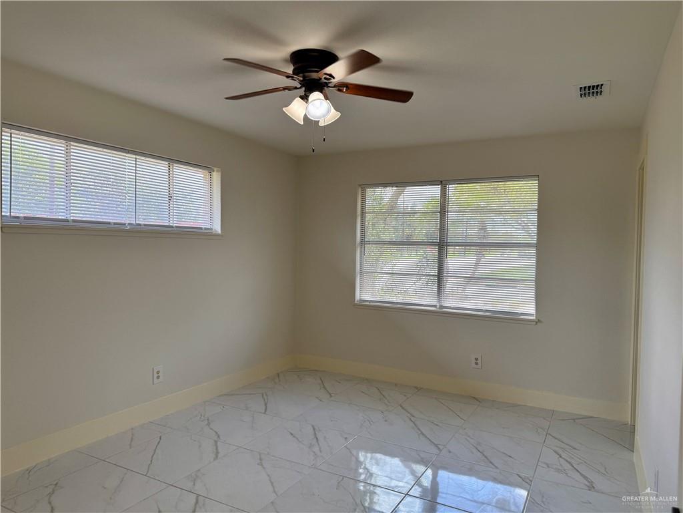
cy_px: 256
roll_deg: -0.8
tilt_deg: -1.6
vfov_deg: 56.8
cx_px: 342
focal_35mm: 24
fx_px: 474
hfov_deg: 71.6
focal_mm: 6.76
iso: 100
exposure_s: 1/291
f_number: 1.78
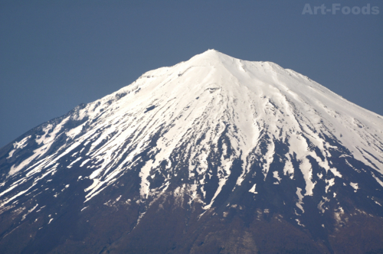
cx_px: 192
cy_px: 127
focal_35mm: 292
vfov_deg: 4.7
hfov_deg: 7.1
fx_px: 3108
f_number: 8
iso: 200
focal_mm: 195
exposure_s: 1/320
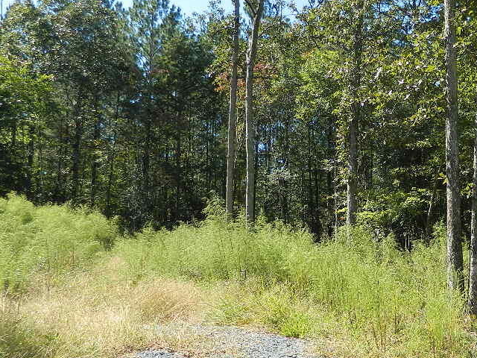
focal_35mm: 40
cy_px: 222
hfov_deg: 45.2
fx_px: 551
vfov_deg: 35.8
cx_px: 356
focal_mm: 4.5
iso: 80
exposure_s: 1/400
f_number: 3.1
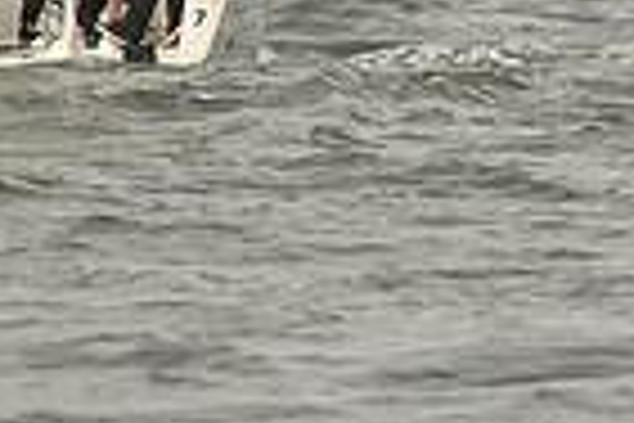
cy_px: -796
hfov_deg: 2.5
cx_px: 70
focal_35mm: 821
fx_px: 14458
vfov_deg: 1.7
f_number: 7.1
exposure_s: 1/1250
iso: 320
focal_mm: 200
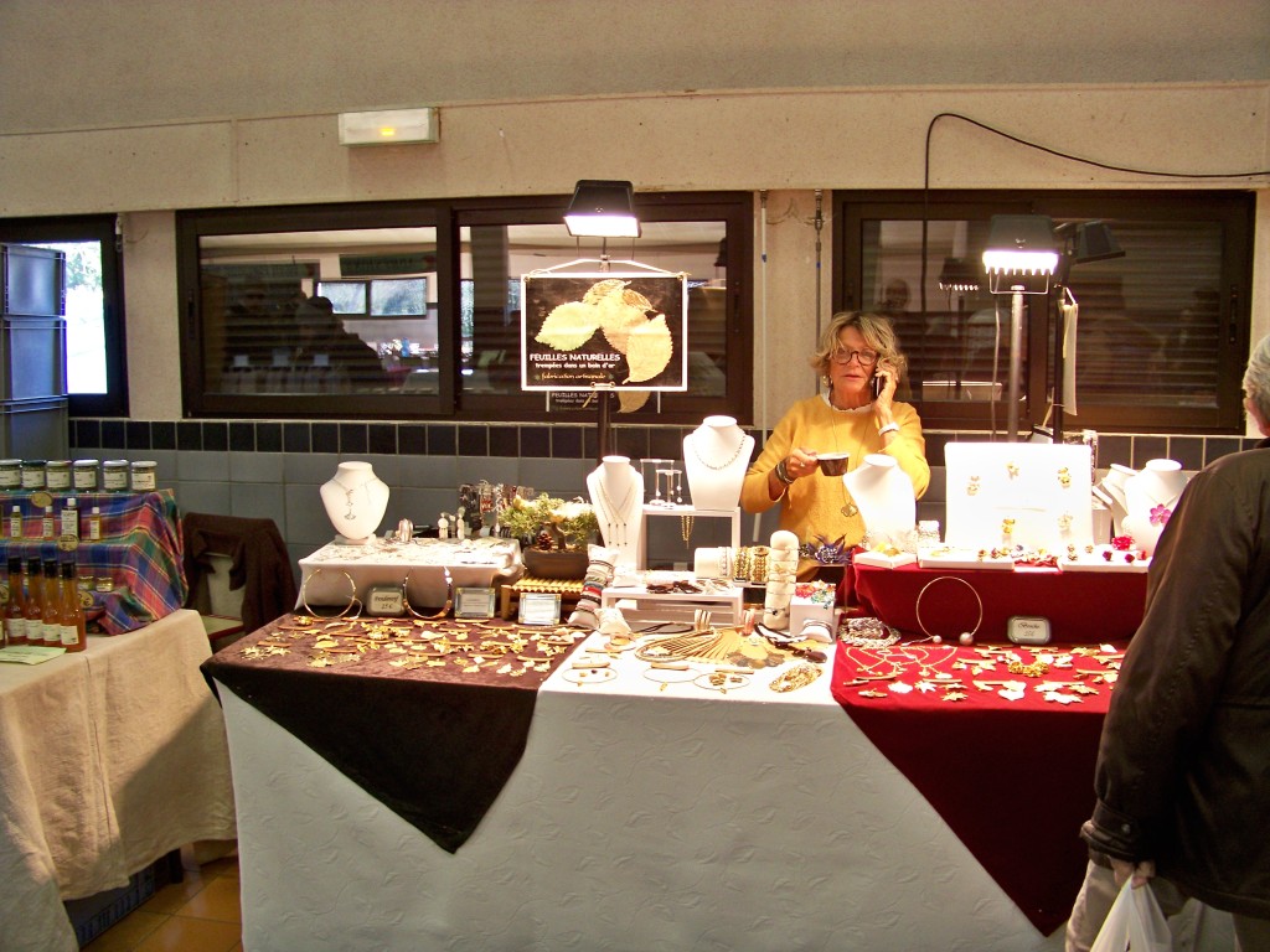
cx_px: 635
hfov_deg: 55.4
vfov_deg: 42.9
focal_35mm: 33
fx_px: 1211
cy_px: 476
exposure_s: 1/30
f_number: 2.8
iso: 125
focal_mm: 5.85
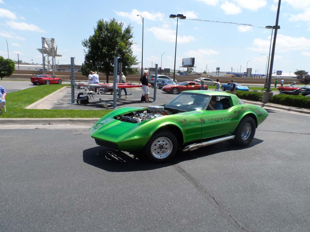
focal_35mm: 24
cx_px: 155
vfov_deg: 56.8
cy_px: 116
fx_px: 215
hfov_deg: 71.6
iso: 80
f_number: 4.5
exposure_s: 1/500
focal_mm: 4
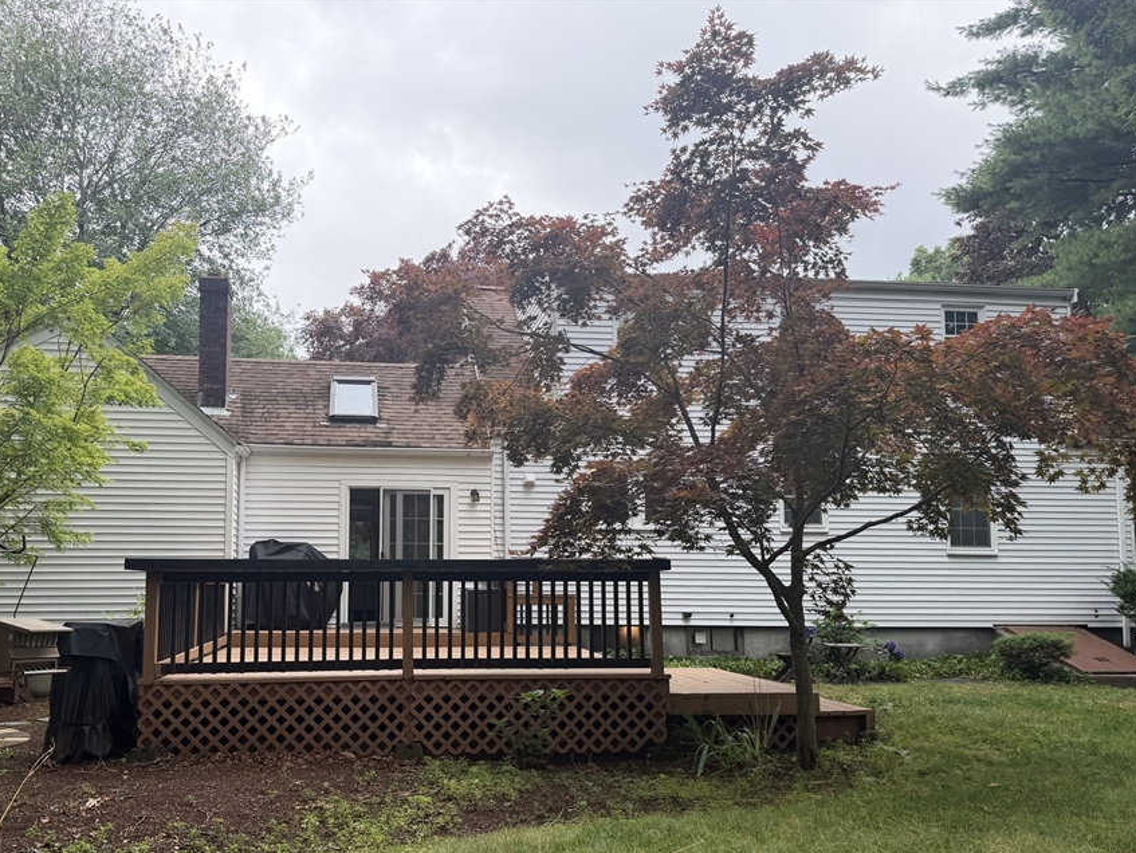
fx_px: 952
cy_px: 511
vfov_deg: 48.0
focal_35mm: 29
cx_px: 455
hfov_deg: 61.1
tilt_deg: +5.8
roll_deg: +0.3
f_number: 1.78
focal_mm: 6.76
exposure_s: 1/539
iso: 100
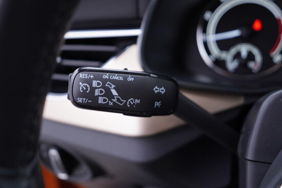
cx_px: 141
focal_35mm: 36
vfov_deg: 36.9
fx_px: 282
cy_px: 94
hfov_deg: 53.1
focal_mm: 24
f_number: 2.8
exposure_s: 1/40
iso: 160
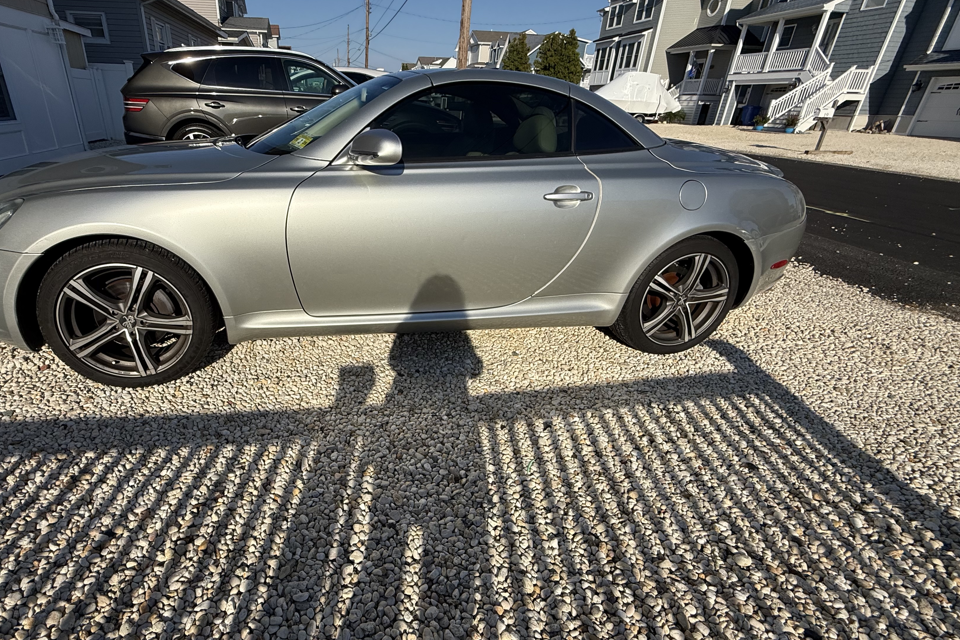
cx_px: 389
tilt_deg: -25.2
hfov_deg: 89.0
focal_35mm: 18
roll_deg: -1.6
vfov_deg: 67.4
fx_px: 480
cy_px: 324
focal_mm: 2.22
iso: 64
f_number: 2.2
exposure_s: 1/6173
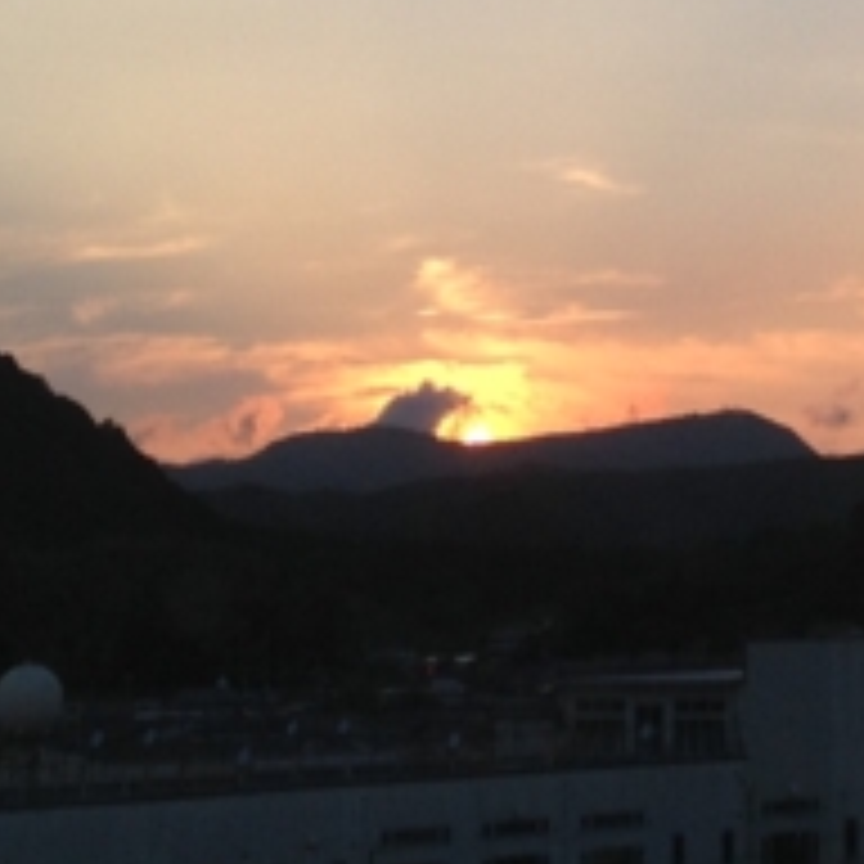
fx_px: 3643
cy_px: -184
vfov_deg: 13.2
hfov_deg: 13.3
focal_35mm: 129
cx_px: 963
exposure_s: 1/840
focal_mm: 4.28
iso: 50
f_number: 2.4
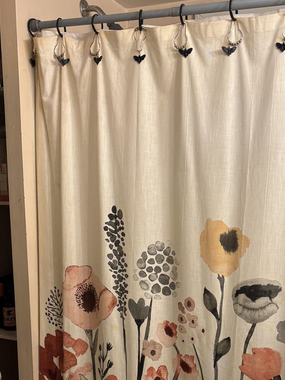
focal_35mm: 48
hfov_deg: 30.2
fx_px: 527
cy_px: 287
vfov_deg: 38.6
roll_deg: -0.1
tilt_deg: -11.2
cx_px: 157
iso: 100
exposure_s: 1/120
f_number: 1.6
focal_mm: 5.96
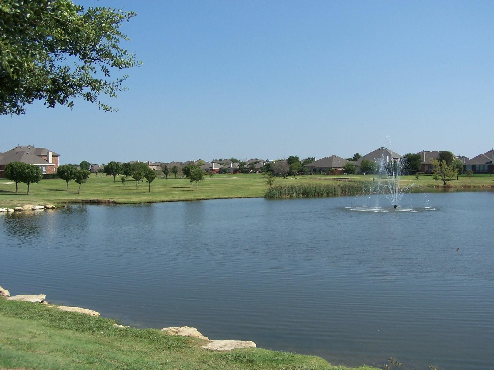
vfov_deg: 37.7
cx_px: 247
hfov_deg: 49.0
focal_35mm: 38
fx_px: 542
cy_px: 185
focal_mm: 6.3
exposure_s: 1/1000
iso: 80
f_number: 4
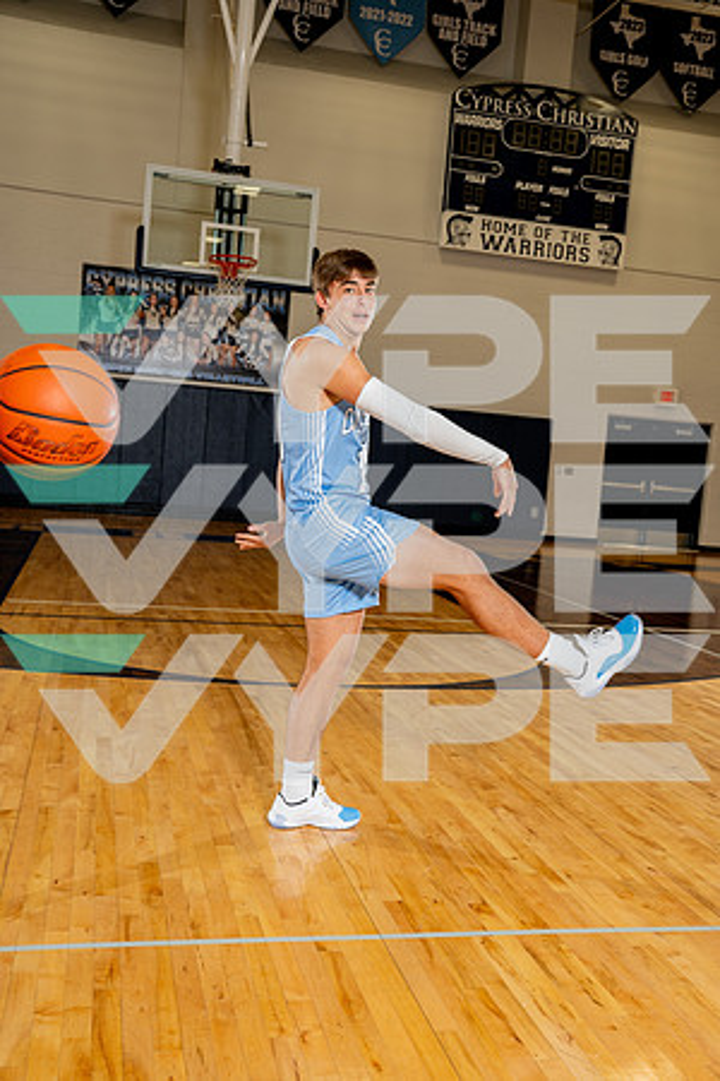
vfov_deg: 54.4
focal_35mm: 35
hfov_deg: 37.9
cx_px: 360
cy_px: 540
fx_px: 1050
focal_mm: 35
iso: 400
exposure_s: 1/250
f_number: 5.6
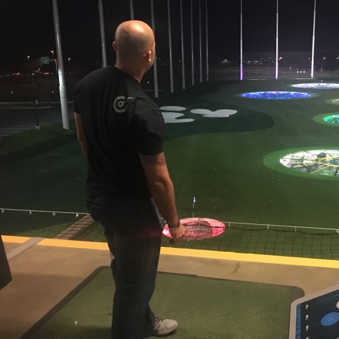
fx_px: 421
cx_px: 223
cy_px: 153
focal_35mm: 38
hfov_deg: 43.3
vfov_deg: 43.8
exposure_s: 1/15
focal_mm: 4.15
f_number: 2.2
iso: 320
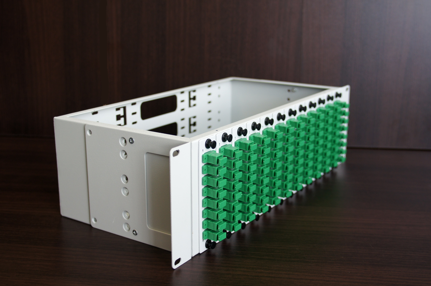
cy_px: 143
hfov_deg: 43.6
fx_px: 538
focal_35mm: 45
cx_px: 216
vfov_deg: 29.8
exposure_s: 1/50
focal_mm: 30
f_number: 4
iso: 250
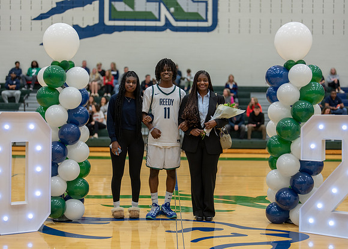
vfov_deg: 27.0
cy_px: 124
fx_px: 518
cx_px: 174
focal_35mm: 52
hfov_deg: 37.2
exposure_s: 1/400
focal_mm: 50
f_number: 1.2
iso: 320
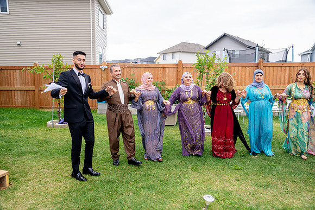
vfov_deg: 49.6
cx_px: 158
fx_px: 228
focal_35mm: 26
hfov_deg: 69.4
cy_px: 105
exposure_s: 1/400
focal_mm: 26
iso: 100
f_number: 2.8
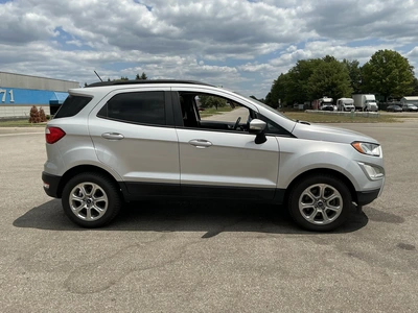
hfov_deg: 63.4
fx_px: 338
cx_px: 209
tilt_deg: -6.9
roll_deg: +1.6
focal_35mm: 28
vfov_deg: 49.7
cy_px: 156
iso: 25
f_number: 1.8
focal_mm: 3
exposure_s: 1/3125
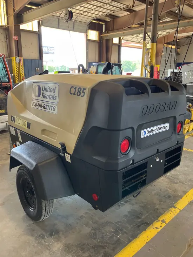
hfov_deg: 49.8
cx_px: 96
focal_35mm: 28
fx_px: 208
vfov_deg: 63.4
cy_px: 128
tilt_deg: -12.9
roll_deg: +0.0
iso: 80
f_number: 1.8
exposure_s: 1/61
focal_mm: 3.99
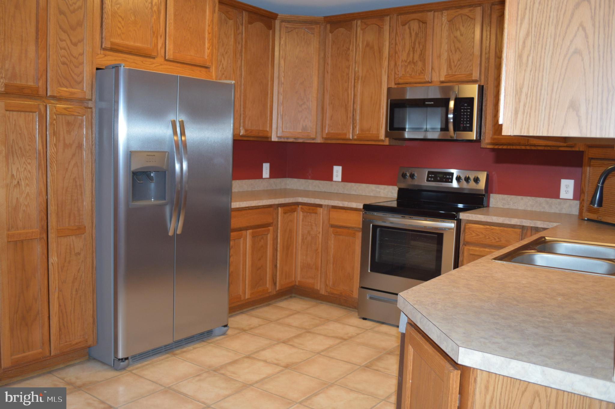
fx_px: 563
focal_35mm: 33
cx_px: 308
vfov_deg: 39.9
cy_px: 204
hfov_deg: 57.3
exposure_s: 1/60
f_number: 3.8
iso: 500
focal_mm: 22
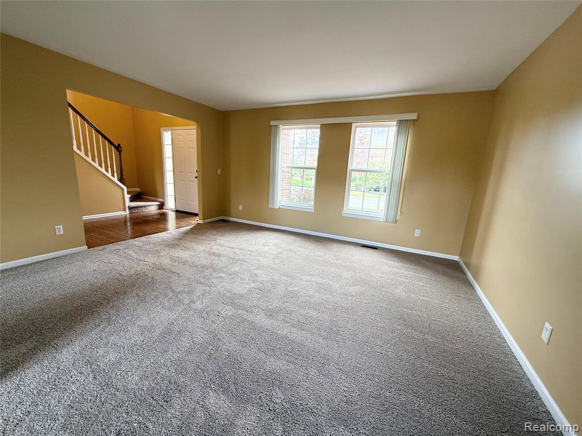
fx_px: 235
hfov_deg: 102.1
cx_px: 291
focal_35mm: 14
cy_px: 218
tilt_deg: -11.2
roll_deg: -3.0
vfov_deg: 85.7
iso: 100
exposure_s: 1/99
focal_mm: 2.22
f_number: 2.2
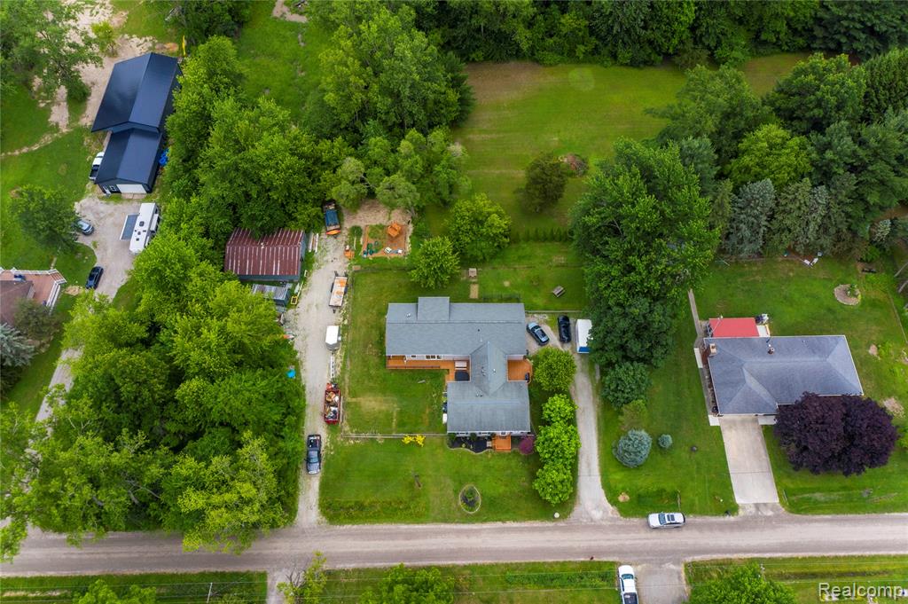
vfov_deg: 46.3
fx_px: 706
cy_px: 302
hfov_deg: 65.5
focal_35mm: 28
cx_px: 454
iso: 100
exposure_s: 1/320
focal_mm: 10.26
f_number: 5.6
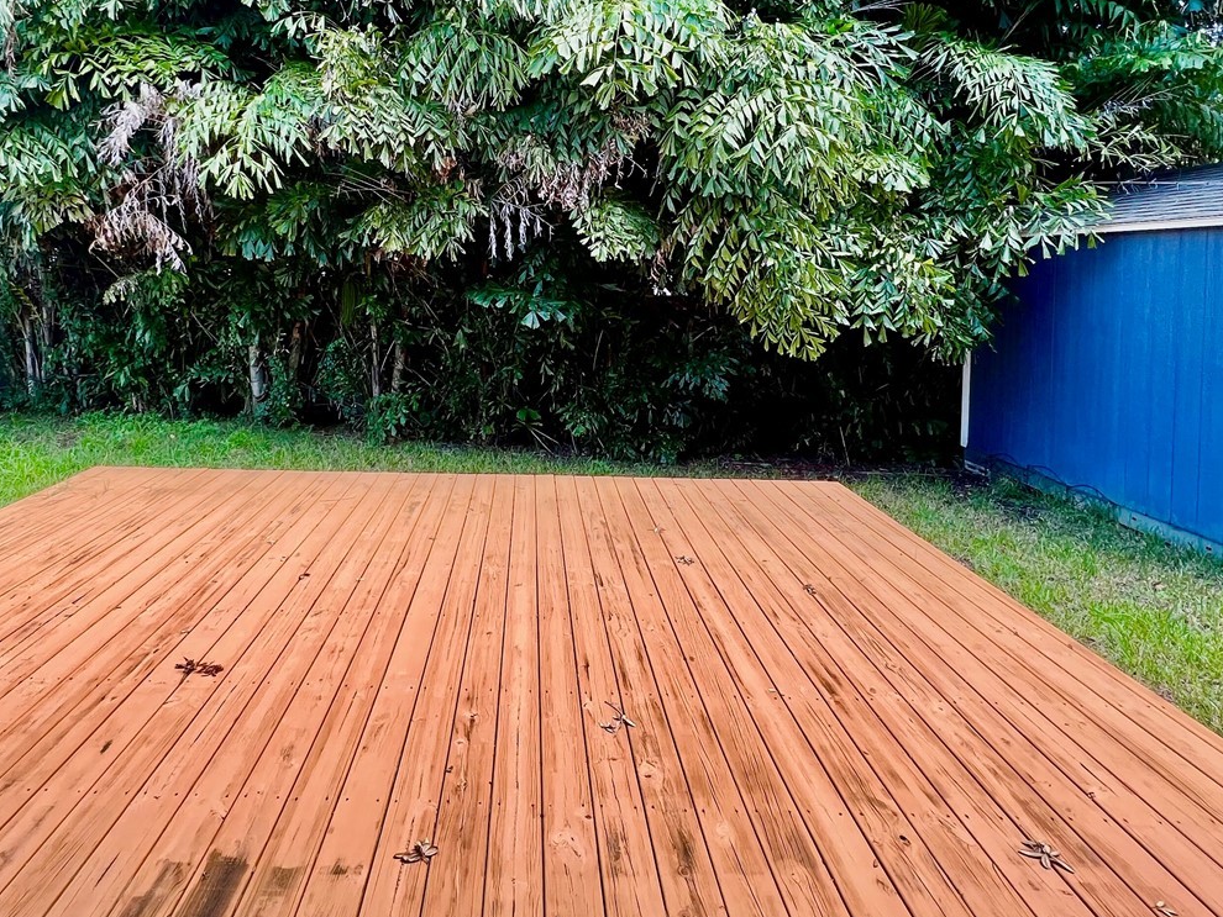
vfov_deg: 61.7
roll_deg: -0.6
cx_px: 511
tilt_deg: -0.8
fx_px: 742
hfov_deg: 78.4
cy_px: 294
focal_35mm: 21
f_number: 1.8
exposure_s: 1/99
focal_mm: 1.57
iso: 40
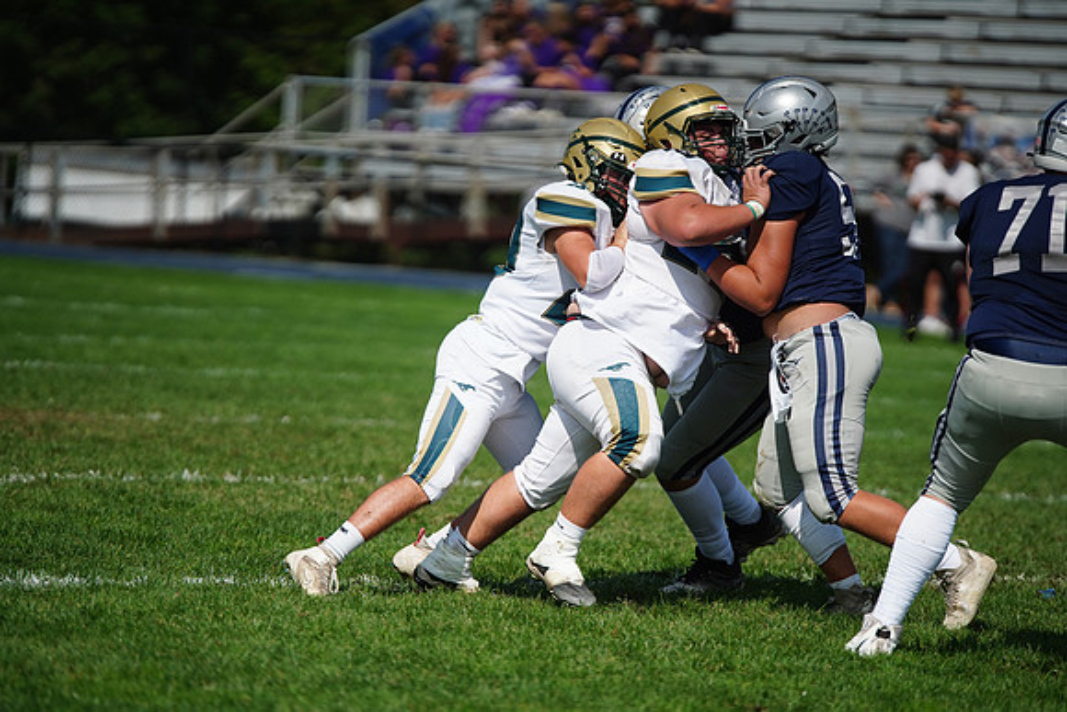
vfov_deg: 4.6
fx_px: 8893
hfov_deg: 6.9
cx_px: 534
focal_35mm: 300
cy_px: 356
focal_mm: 300
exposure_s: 1/8000
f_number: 2.8
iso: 400
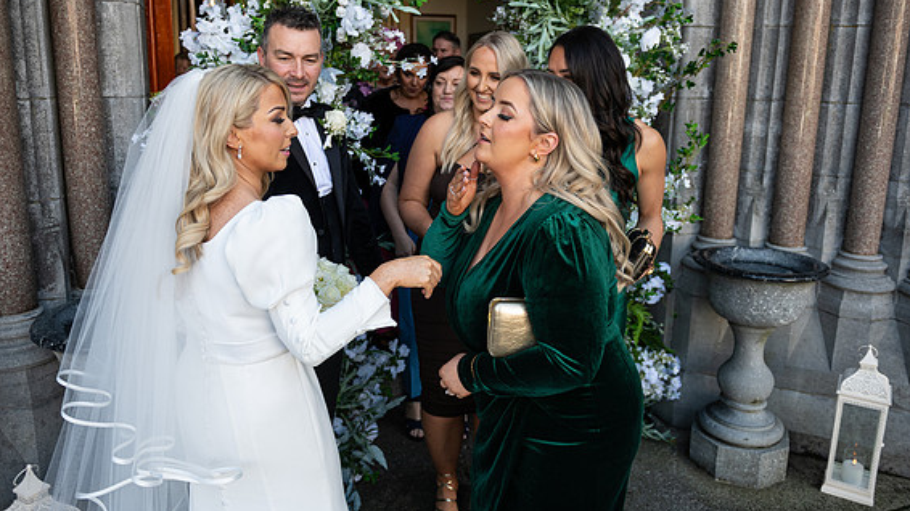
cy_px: 226
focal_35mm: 29
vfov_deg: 40.1
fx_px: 700
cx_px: 449
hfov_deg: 66.1
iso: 500
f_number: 3.5
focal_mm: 27
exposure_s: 1/640
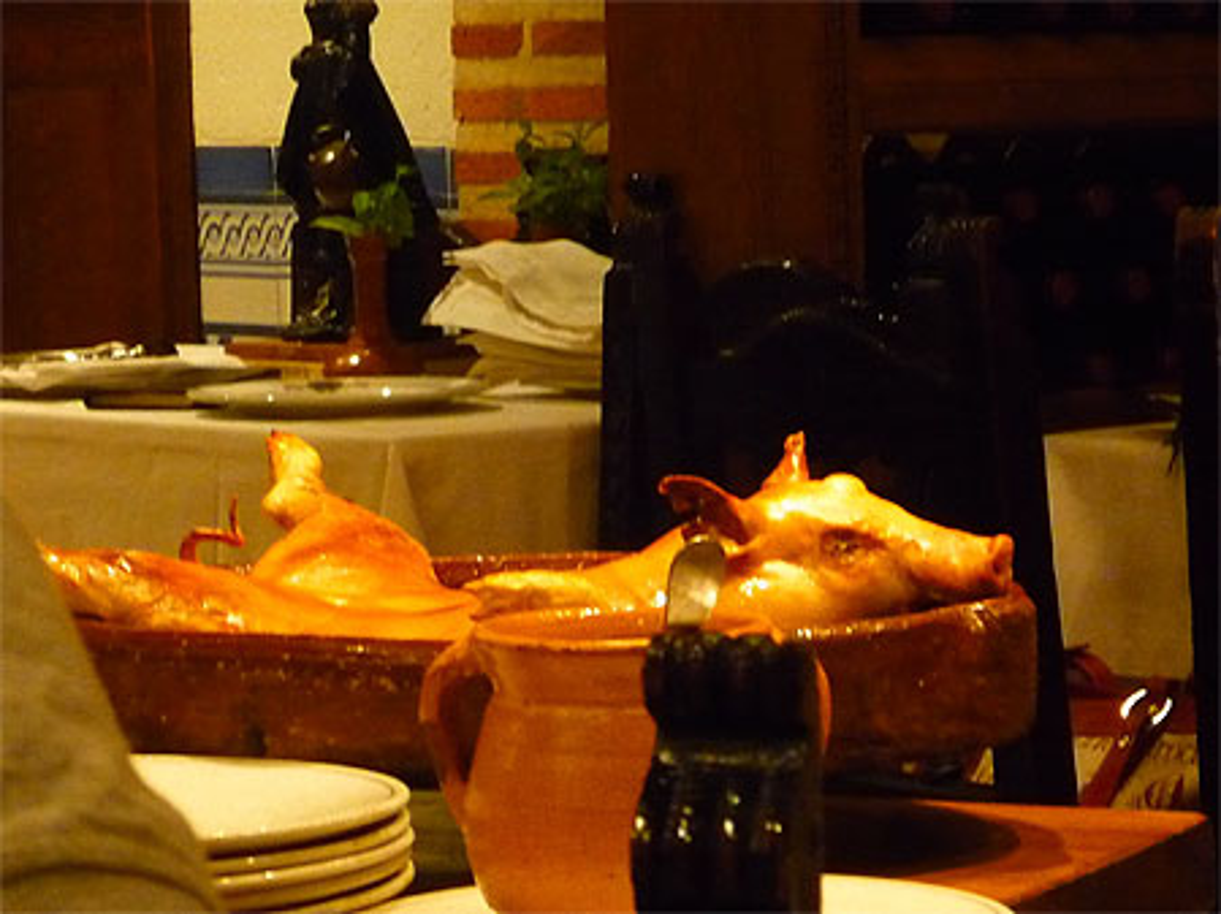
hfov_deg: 12.4
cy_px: 457
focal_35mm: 160
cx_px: 610
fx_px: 5641
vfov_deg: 9.3
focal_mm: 16.5
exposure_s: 1/8
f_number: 5.1
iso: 800
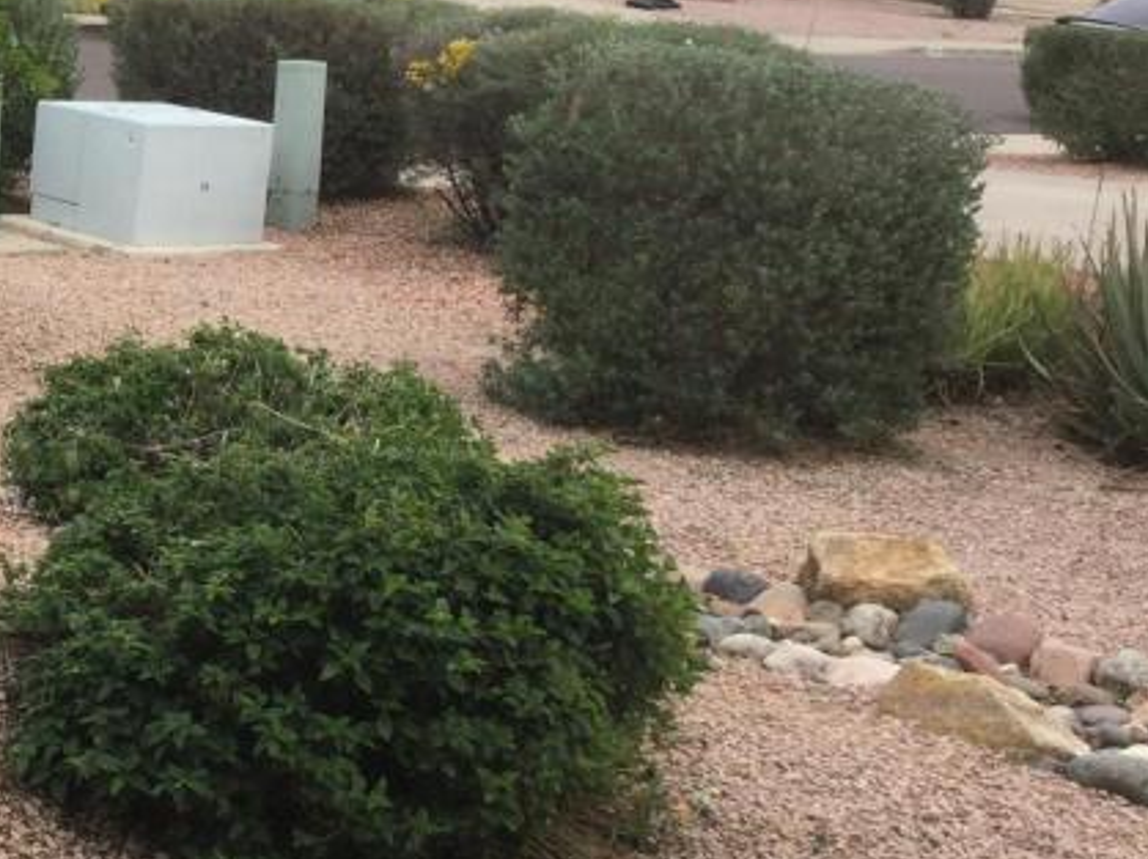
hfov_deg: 24.2
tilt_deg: -11.1
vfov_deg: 19.3
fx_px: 2519
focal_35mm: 76
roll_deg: -4.2
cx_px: -69
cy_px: 351
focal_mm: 3.3
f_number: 2.4
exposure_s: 1/806
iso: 25
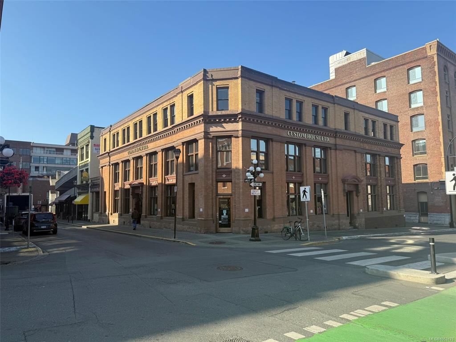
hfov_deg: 71.6
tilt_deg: +5.7
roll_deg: +0.9
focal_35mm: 24
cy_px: 171
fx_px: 316
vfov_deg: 56.8
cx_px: 228
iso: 80
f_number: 1.78
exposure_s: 1/2299
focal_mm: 6.76
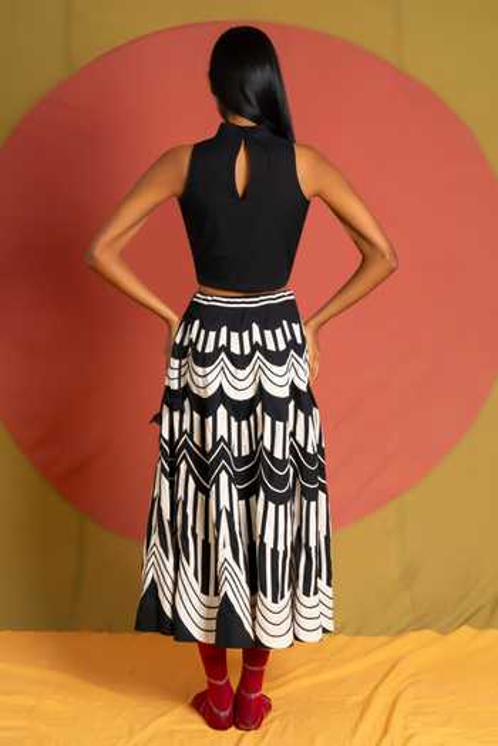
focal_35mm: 46
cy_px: 373
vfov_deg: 42.7
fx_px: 954
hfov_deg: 29.2
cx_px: 249
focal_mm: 46
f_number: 2.8
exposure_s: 1/125
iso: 800
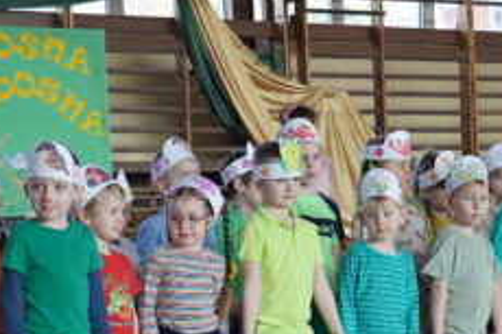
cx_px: 428
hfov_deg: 16.9
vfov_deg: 11.2
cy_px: 395
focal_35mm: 120
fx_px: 1672
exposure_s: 1/160
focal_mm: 31
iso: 640
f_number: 4
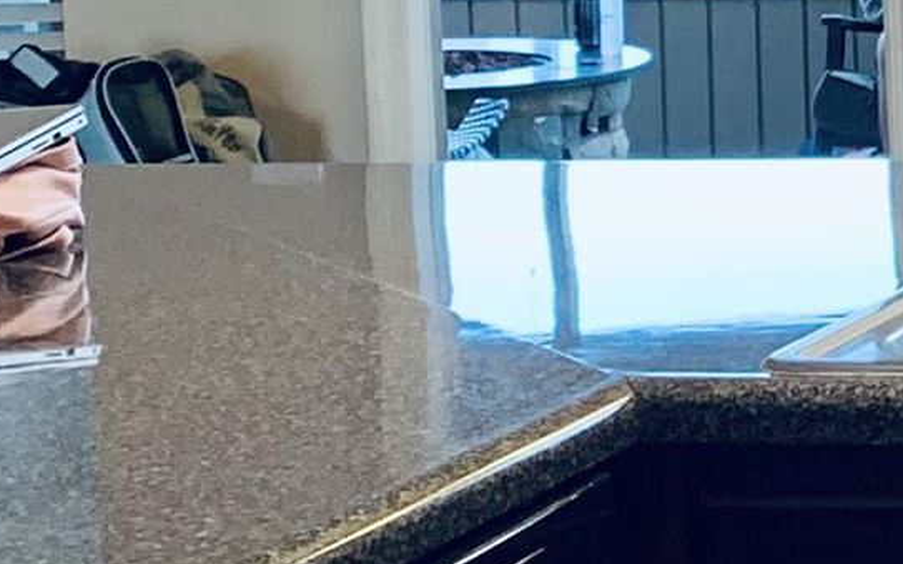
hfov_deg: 12.0
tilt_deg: -5.6
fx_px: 3838
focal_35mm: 156
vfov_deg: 8.3
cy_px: -42
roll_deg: +1.0
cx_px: 1784
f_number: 1.8
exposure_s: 1/60
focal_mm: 4.25
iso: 100
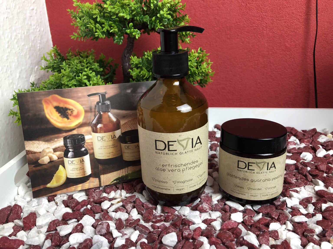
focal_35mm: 28
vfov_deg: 49.7
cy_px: 124
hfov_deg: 63.4
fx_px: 269
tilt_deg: -21.1
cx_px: 166
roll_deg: +1.8
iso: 40
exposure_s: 1/25
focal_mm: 3.99
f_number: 1.8
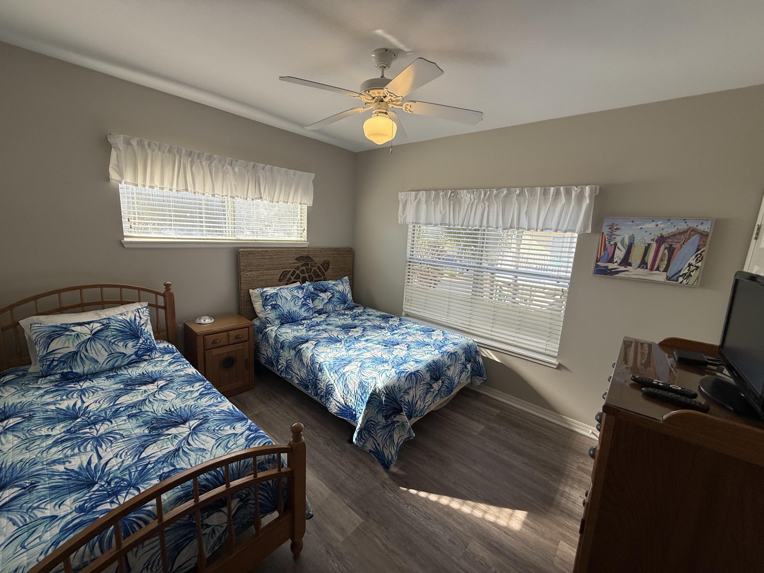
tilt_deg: -10.7
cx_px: 382
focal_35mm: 14
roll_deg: -3.2
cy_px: 286
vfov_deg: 85.7
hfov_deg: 102.1
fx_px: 309
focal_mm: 2.22
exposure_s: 1/321
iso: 64
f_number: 2.2
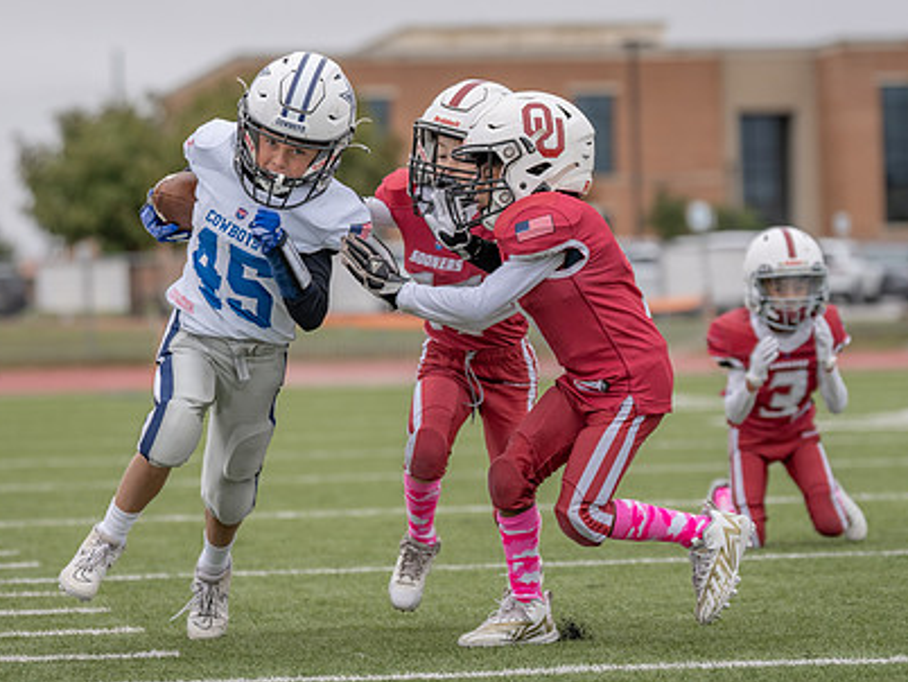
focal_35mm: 198
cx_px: 289
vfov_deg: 7.5
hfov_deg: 10.0
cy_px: 300
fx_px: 5197
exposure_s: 1/1250
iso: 200
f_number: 2.8
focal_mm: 118
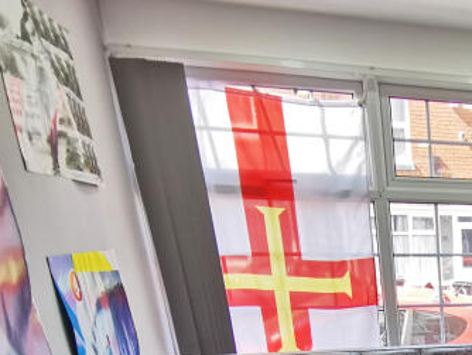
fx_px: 669
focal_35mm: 49
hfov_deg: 32.4
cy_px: 509
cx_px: 562
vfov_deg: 24.3
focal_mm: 2.35
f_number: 2.2
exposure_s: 1/100
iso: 125
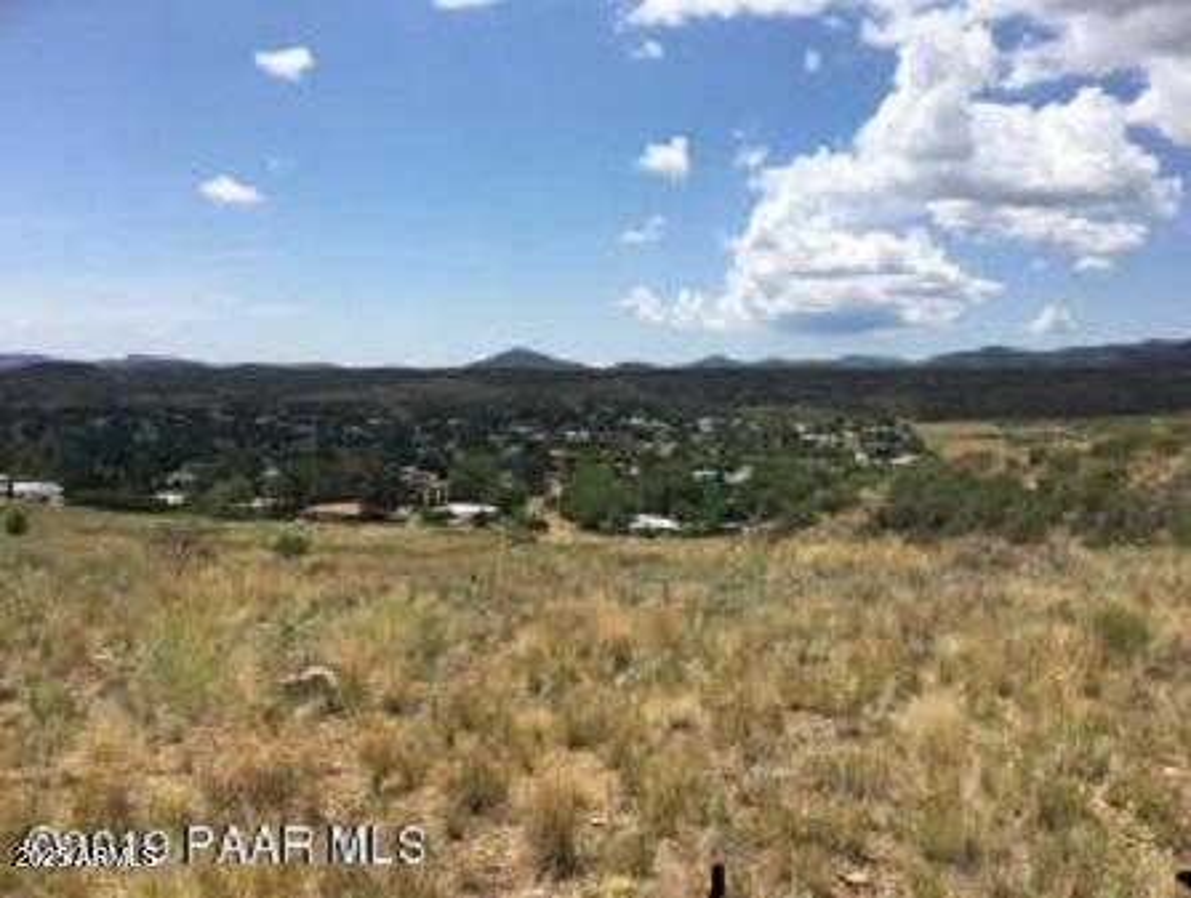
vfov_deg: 48.4
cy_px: 449
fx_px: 1000
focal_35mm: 29
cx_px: 596
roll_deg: -1.8
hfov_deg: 61.6
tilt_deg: -2.2
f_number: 2.2
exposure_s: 1/2079
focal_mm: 4.15
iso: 25
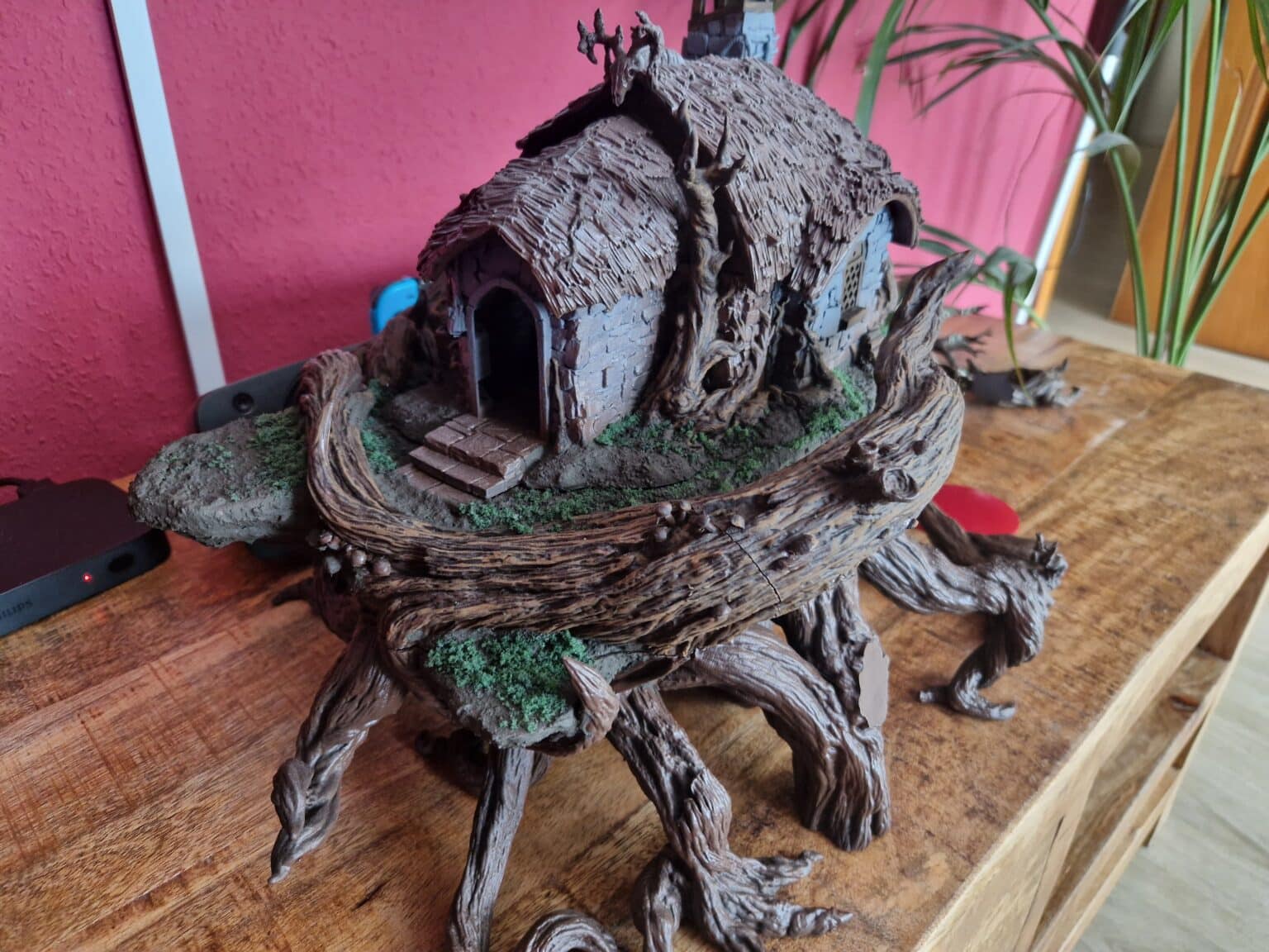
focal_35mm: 23
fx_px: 843
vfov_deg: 58.9
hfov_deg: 73.9
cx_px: 634
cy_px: 476
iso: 640
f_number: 1.8
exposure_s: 1/50
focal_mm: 5.4
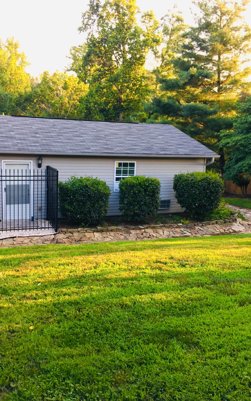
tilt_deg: -8.4
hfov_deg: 40.6
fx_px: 339
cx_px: 112
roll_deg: -1.7
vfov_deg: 61.2
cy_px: 201
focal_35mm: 31
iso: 40
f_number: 2.2
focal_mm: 4.15
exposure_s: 1/120
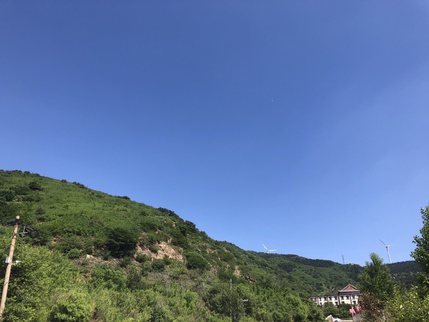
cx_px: 214
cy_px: 161
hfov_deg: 63.4
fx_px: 347
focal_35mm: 28
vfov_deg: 49.7
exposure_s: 1/1715
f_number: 1.8
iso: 20
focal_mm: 3.99
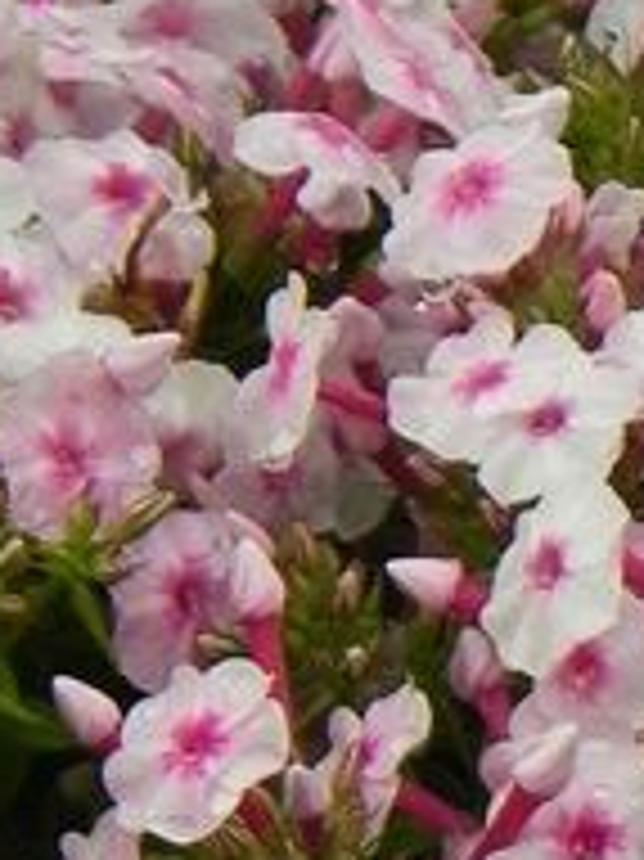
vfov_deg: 1.9
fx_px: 25678
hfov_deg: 1.4
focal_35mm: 1034
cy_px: 883
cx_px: 865
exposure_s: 1/80
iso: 160
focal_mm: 44
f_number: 5
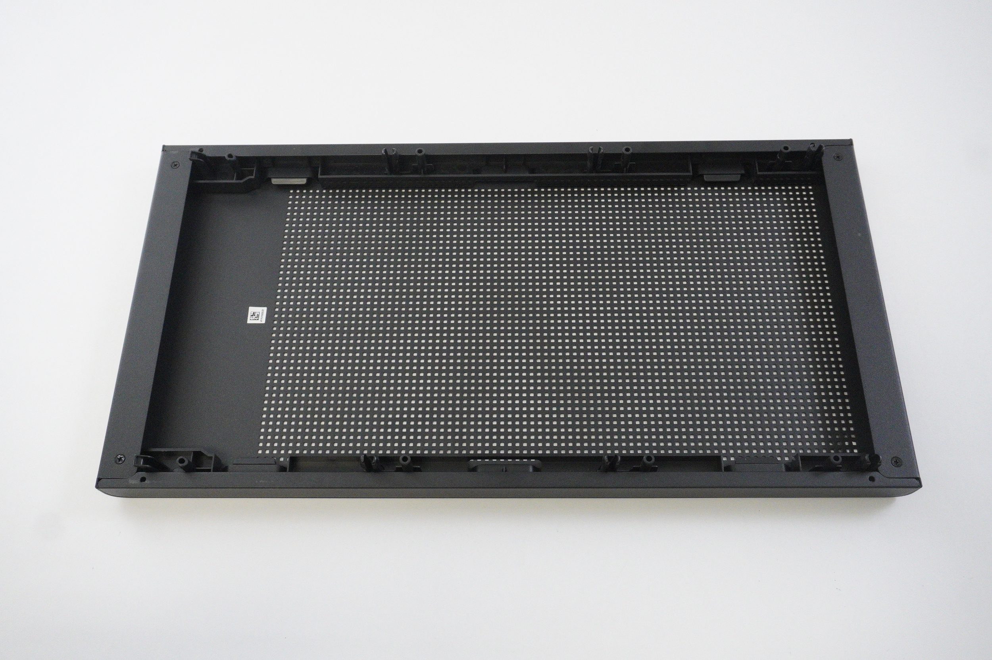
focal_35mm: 32
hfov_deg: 59.5
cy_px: 330
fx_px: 867
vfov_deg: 41.6
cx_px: 496
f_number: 5.6
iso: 4000
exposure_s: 1/200
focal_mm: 21
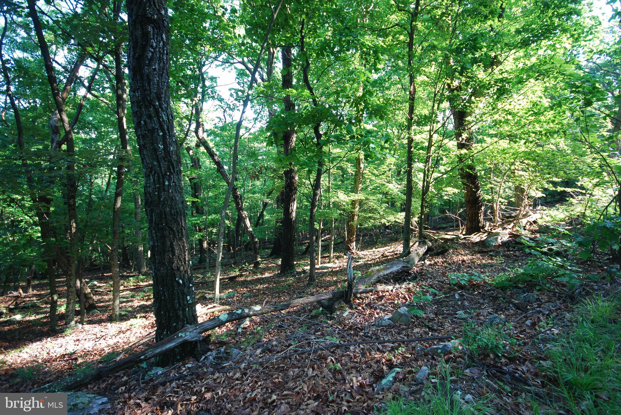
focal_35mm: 18
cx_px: 310
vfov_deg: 67.5
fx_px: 311
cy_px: 208
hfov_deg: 89.9
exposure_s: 1/60
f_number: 4.5
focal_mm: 12
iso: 400
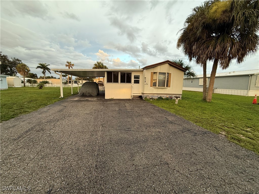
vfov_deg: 85.7
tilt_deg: -6.9
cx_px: 130
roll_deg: -0.7
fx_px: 105
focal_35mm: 14
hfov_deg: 102.1
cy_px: 97
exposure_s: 1/99
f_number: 2.2
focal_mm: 2.22
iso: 200
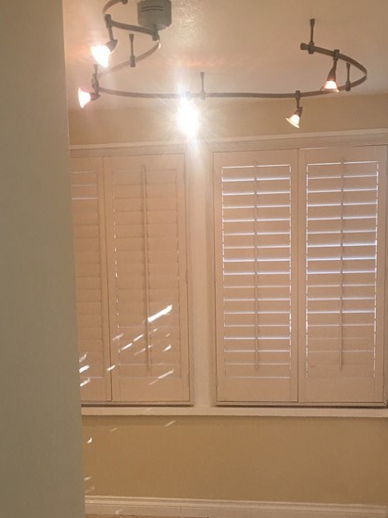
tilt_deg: -5.9
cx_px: 202
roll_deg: +0.7
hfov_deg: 27.0
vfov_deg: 34.4
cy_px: 421
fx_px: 808
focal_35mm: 54
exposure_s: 1/15
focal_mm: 4.15
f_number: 2.2
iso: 32
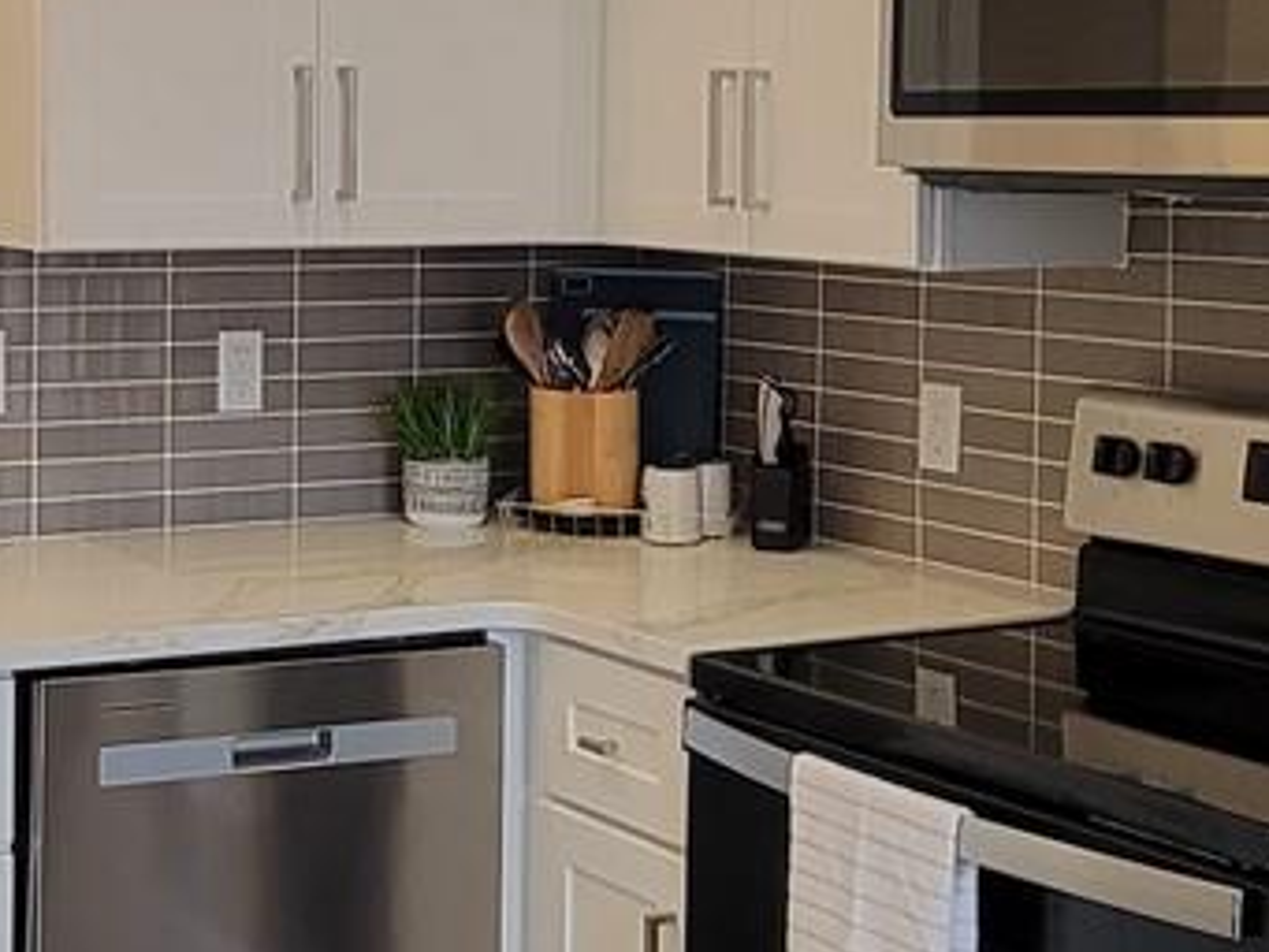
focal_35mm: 61
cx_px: 160
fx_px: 2237
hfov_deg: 30.5
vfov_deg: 23.6
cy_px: 160
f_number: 2.2
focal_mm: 2.2
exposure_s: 1/60
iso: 125
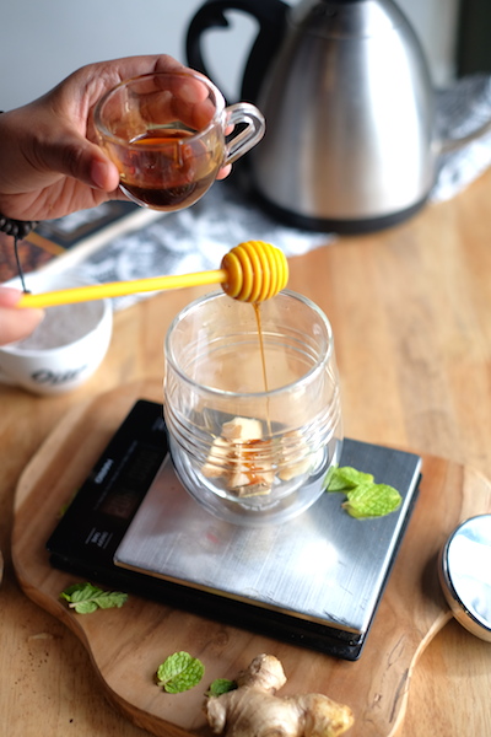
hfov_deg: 25.5
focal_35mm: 53
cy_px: 368
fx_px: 1084
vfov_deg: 37.5
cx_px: 246
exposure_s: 1/100
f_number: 2
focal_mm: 35
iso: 250
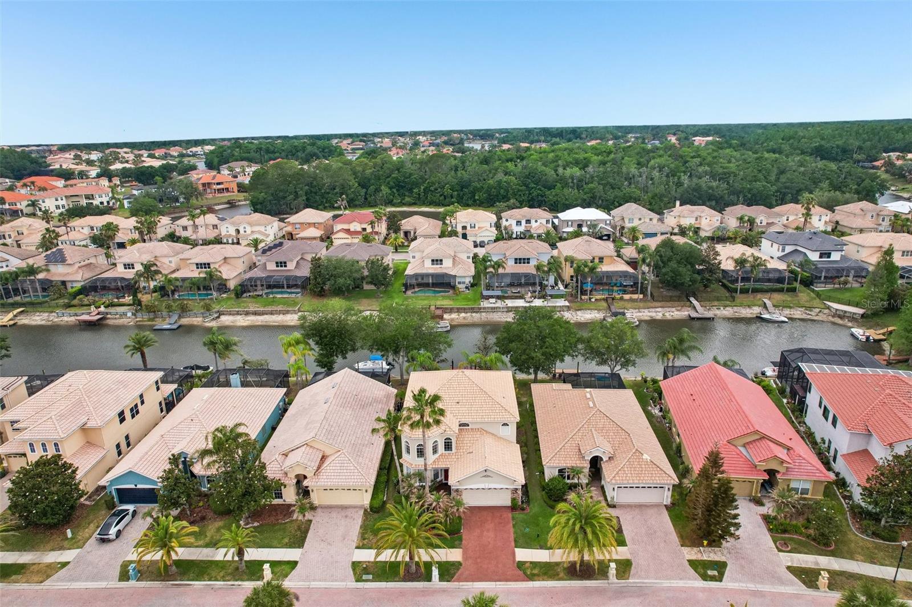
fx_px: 557
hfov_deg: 78.6
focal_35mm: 22
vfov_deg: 57.2
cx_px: 456
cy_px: 304
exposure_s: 1/1250
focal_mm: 8.4
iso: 400
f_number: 2.8
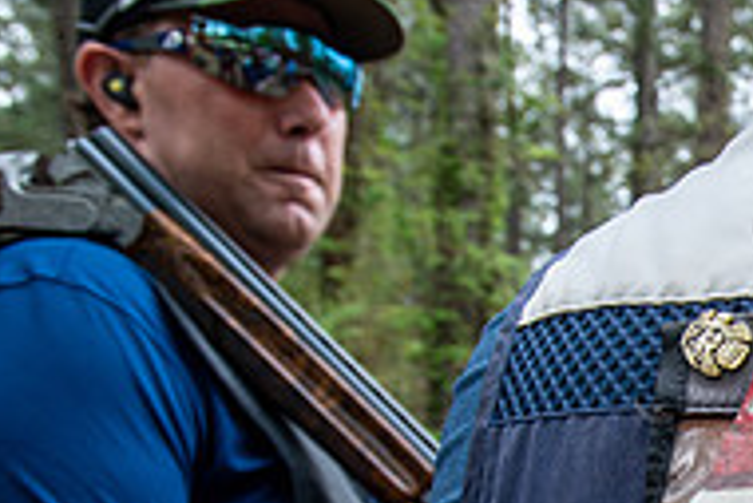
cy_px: 602
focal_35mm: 61
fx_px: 1277
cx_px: 983
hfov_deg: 27.4
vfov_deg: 20.8
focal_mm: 20
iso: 400
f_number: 6.3
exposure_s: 1/200
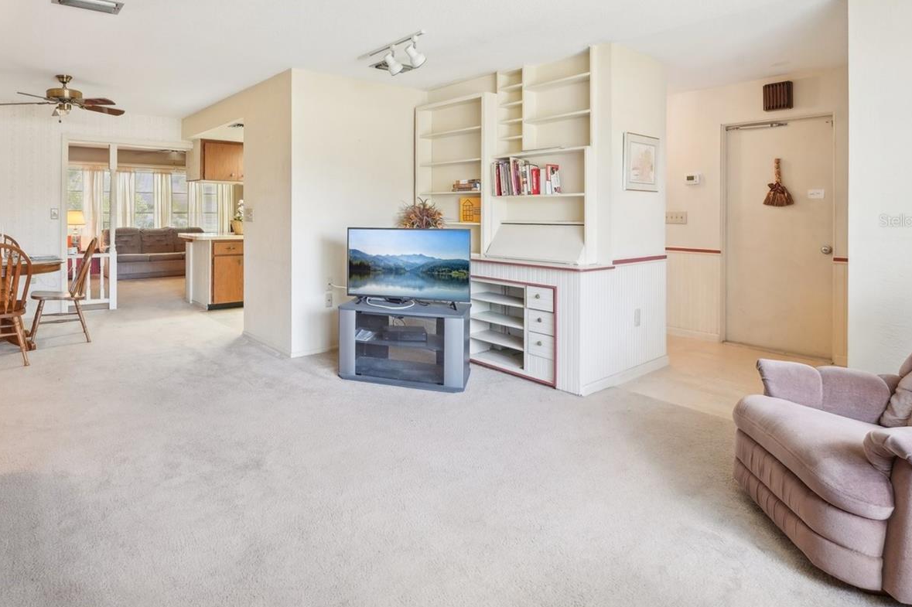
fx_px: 481
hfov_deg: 84.9
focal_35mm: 19
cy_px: 220
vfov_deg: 63.4
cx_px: 330
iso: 200
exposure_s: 1/5
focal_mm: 14
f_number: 8
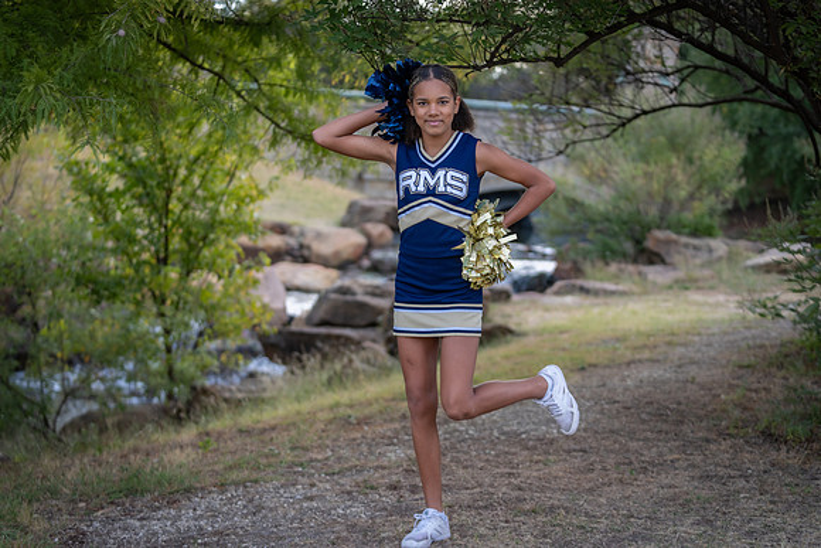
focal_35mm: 70
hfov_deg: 28.8
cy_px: 274
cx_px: 410
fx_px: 1597
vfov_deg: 19.5
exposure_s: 1/320
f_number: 2.8
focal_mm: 70
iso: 160
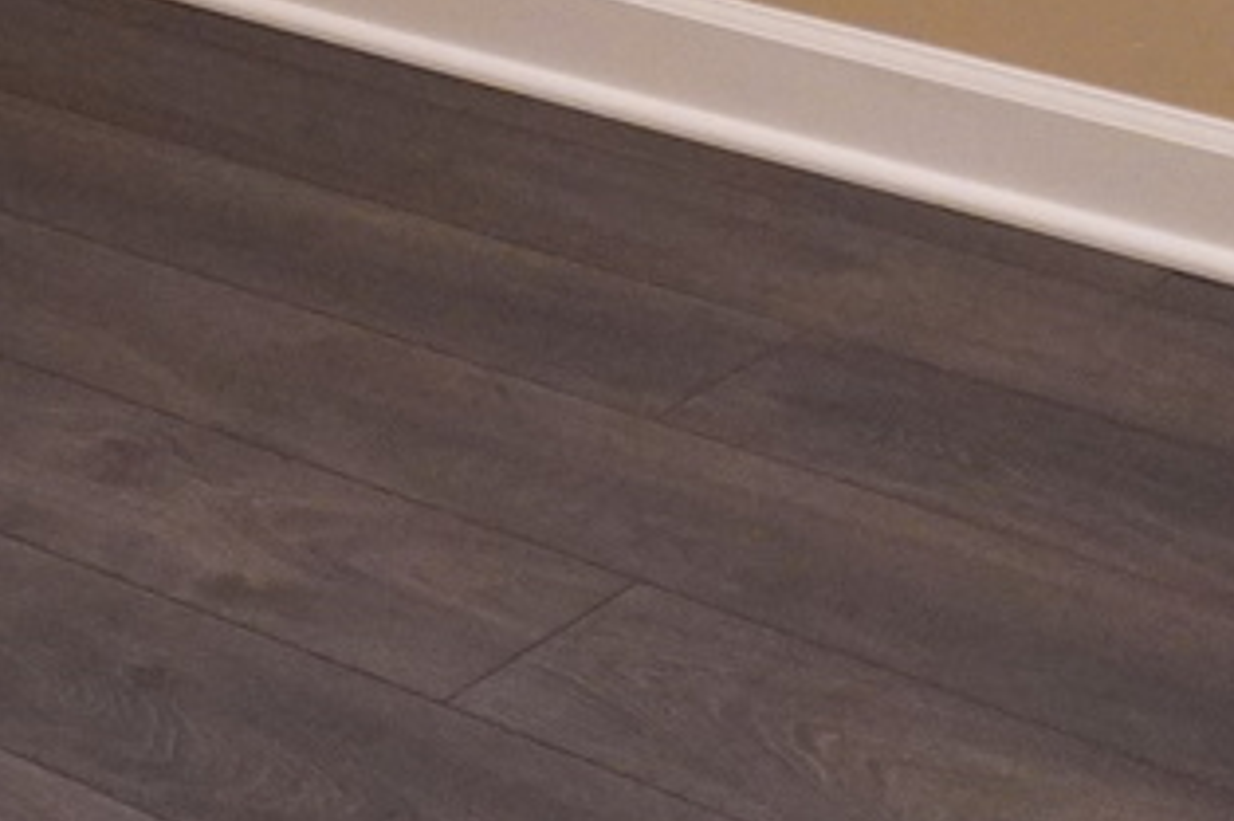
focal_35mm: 124
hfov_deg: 16.3
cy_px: -1037
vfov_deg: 9.9
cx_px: 161
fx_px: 4248
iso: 3200
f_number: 3.5
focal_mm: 16
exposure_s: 1/160
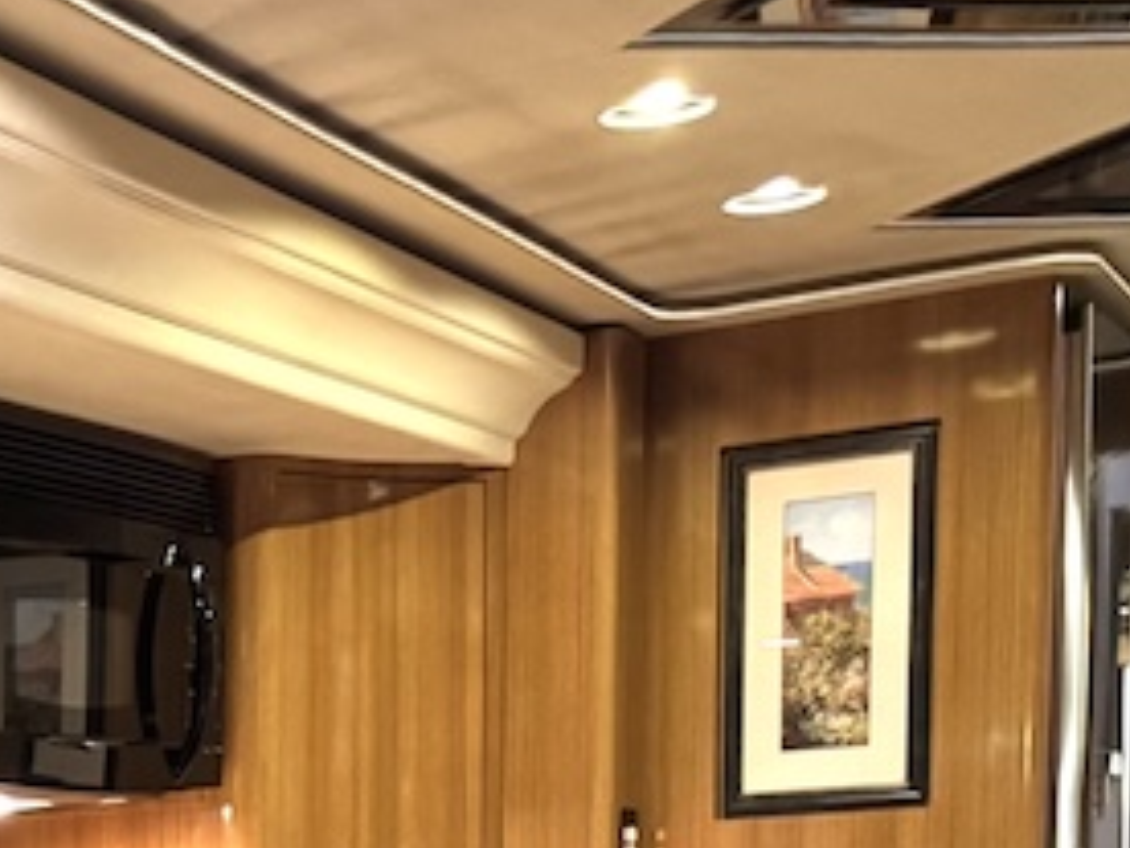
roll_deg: +3.2
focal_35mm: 87
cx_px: -536
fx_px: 2840
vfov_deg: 15.3
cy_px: 1381
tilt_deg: -10.1
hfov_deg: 19.7
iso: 1000
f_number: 1.78
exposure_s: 1/40
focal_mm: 6.76
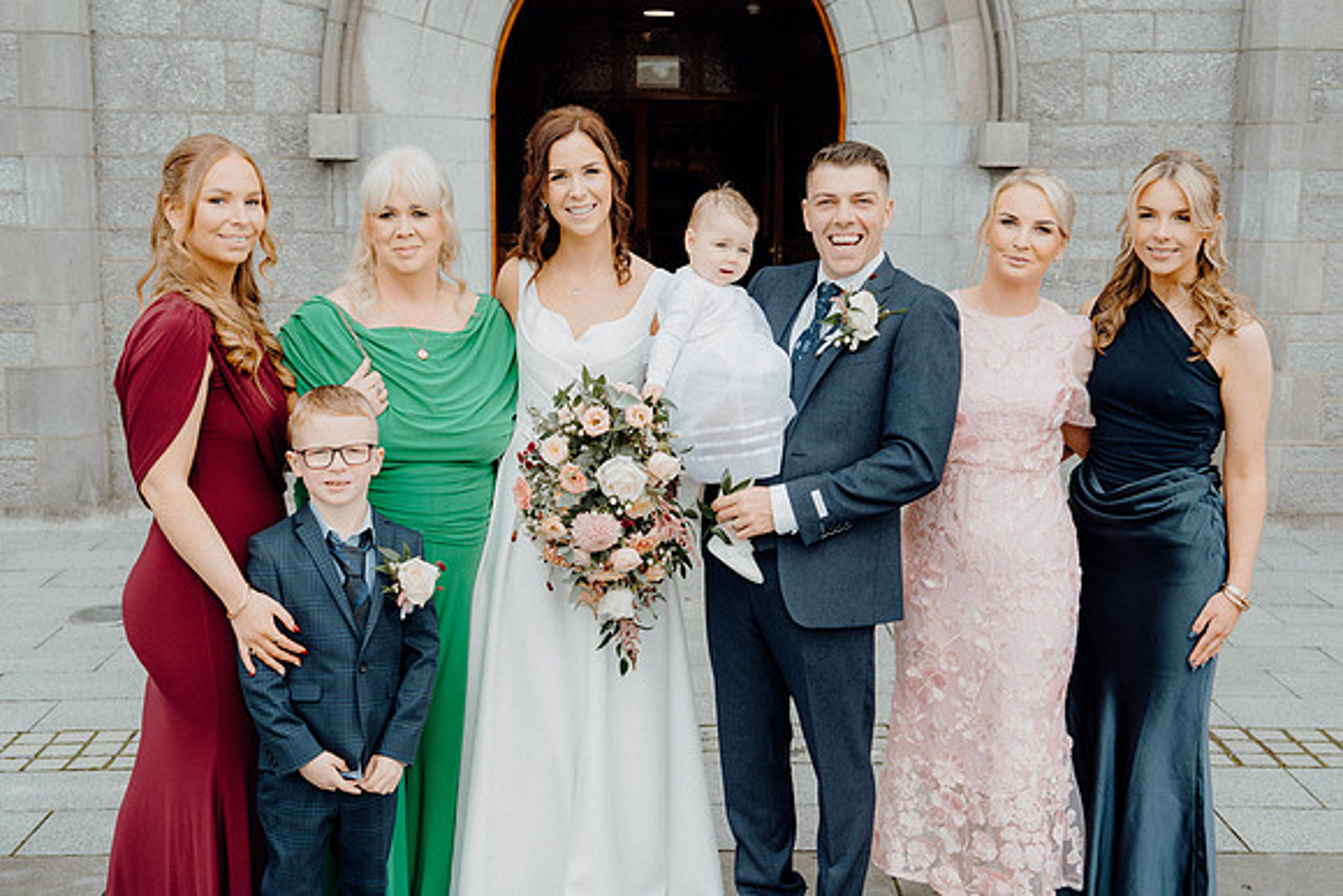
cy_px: 448
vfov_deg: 29.9
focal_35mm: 45
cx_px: 672
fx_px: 1679
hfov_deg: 43.6
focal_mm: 45
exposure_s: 1/160
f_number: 5
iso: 125
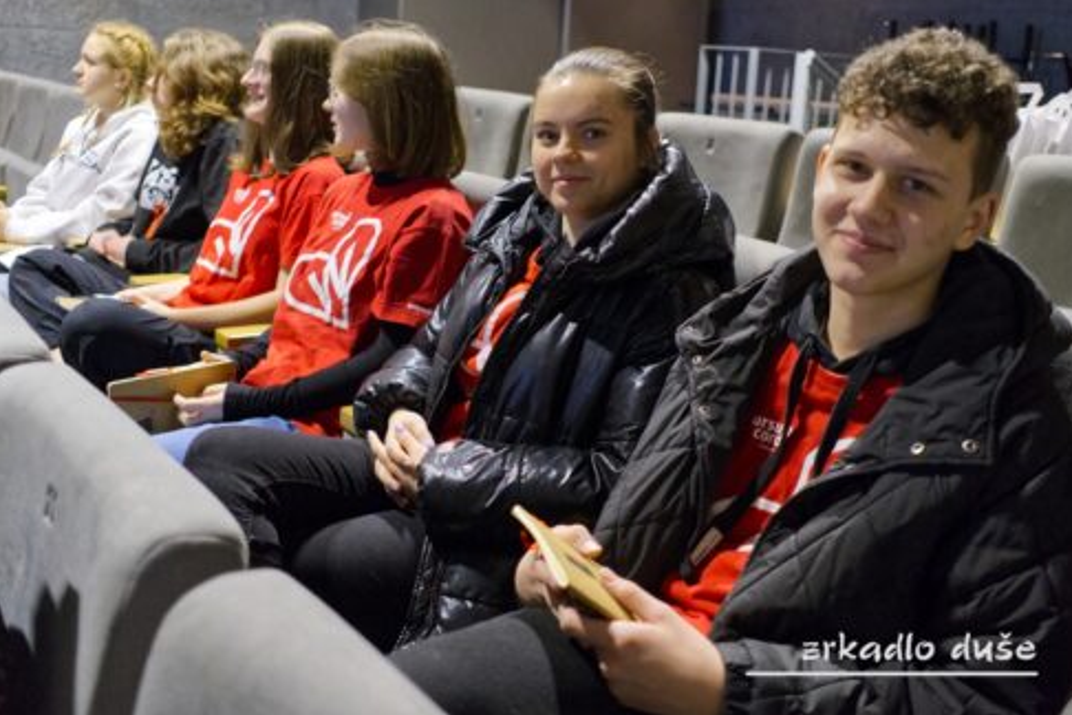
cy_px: 349
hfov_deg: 53.1
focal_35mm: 36
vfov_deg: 36.9
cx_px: 543
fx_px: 1072
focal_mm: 23
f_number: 2
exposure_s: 1/160
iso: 4000
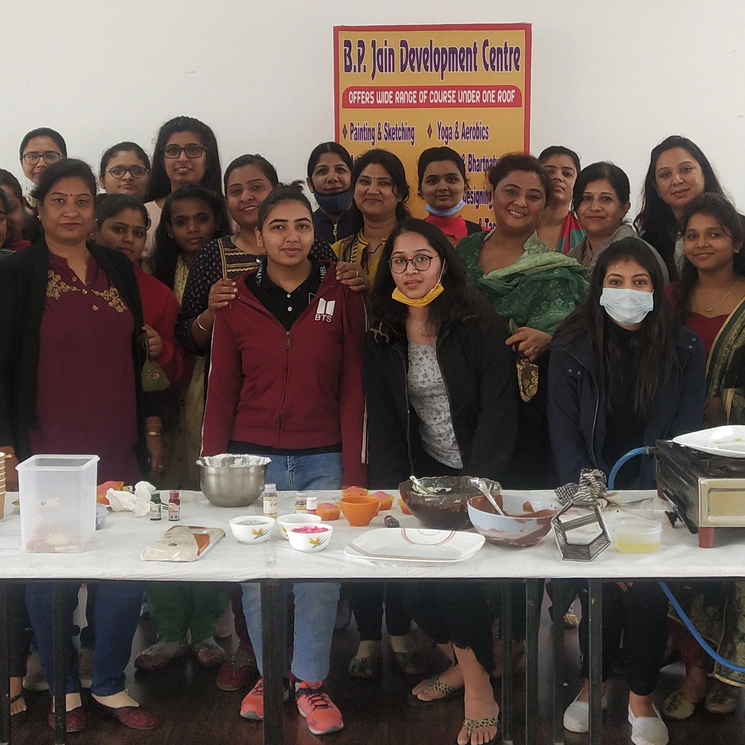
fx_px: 1704
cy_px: 226
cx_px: 373
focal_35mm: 70
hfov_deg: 24.7
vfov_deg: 24.5
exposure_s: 1/100
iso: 96
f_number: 1.8
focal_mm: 3.95
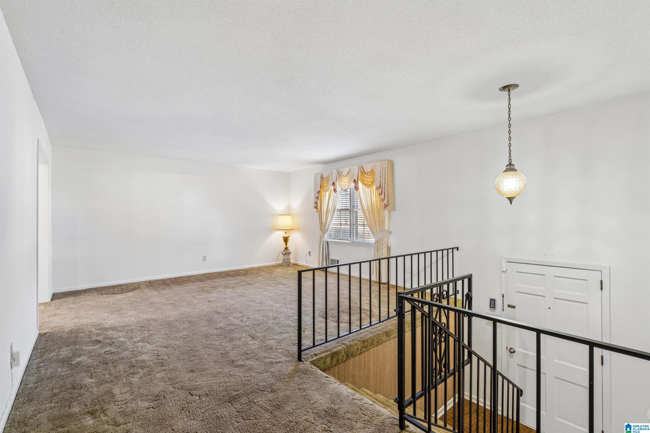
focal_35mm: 16
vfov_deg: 73.7
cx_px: 325
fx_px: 289
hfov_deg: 96.7
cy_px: 216
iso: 500
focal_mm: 16
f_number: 13
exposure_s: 1/2
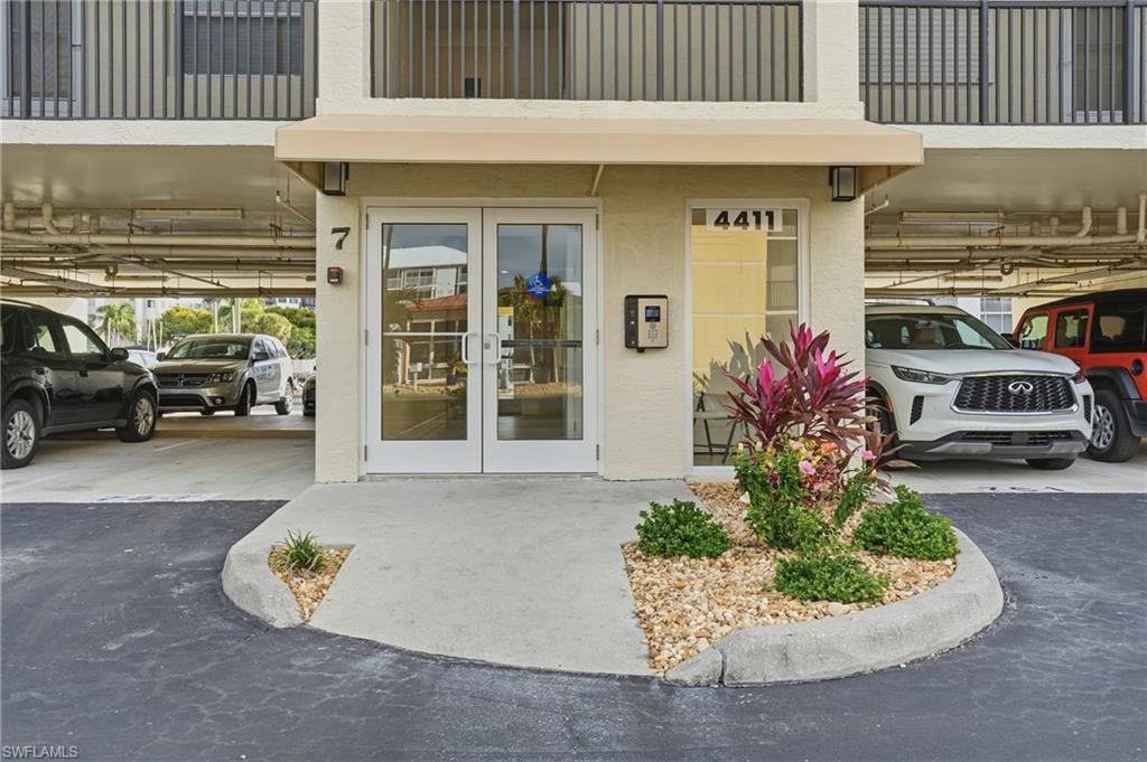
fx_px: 923
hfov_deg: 63.7
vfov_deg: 44.9
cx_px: 574
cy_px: 381
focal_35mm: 29
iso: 400
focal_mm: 29
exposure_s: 1/1000
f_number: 9
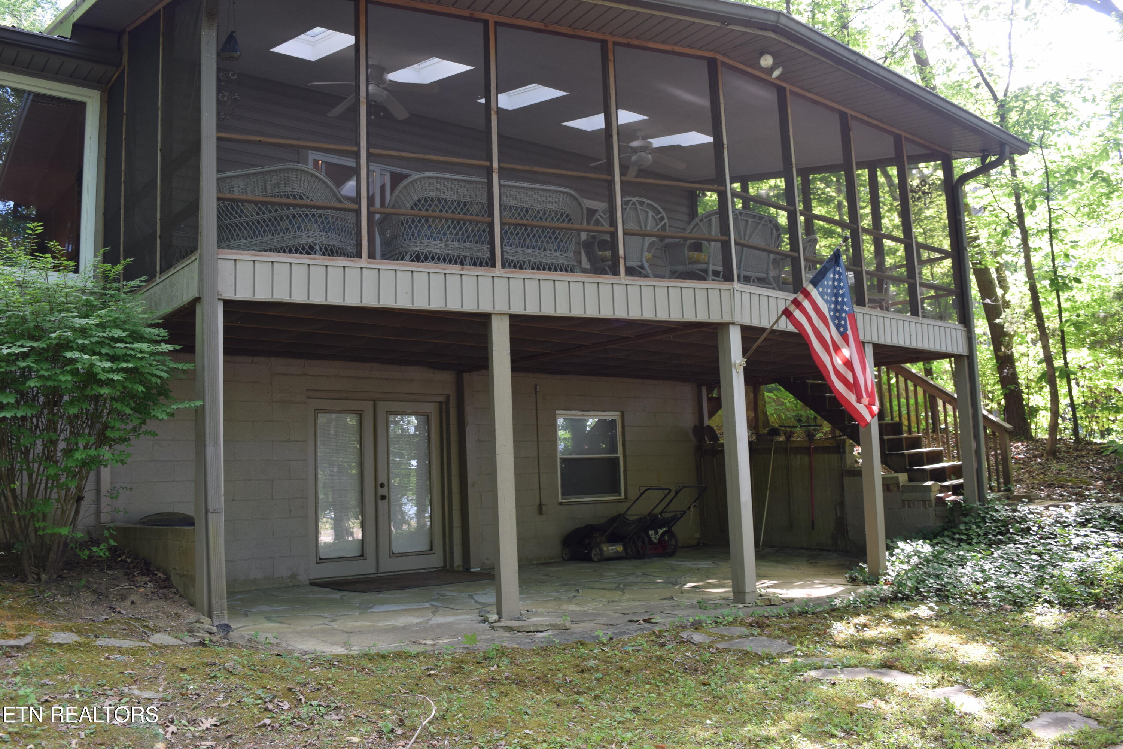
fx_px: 936
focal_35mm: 30
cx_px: 562
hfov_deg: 61.9
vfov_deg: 43.6
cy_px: 374
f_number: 5.6
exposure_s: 1/125
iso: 400
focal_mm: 20
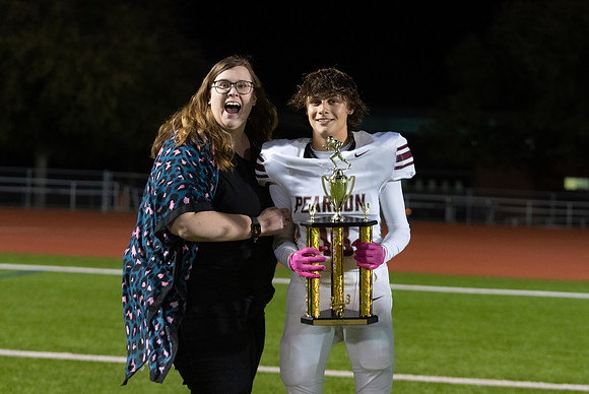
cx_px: 298
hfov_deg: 22.7
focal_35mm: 90
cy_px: 162
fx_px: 1470
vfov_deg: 15.3
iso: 4000
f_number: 3.5
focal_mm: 76
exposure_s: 1/320
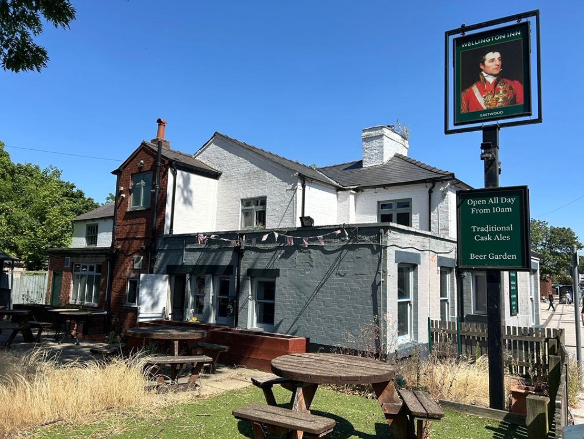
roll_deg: -2.0
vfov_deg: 53.1
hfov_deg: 67.3
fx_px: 439
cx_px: 292
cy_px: 220
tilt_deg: +6.0
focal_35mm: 26
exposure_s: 1/3257
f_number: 1.5
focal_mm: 5.7
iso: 50
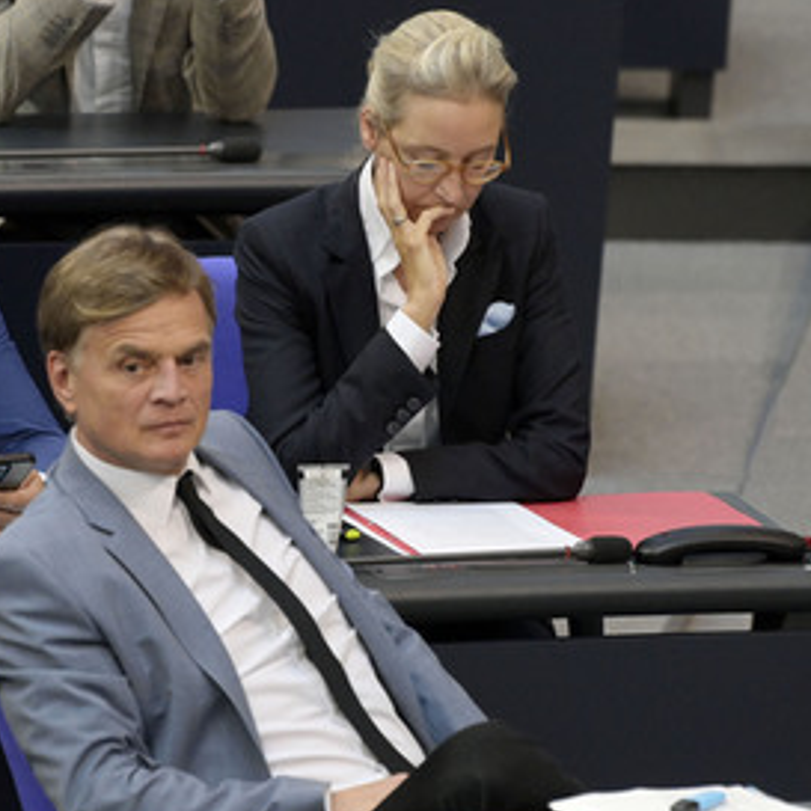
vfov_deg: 3.0
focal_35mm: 575
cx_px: 272
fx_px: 15241
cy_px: 440
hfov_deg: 3.0
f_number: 5.6
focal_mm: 410
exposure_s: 1/400
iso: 8000
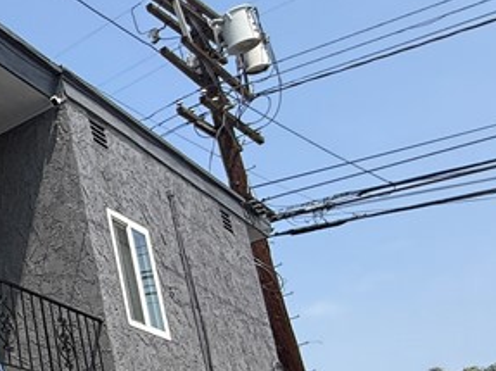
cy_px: 374
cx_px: -339
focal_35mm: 50
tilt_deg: +17.0
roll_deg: +0.7
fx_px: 716
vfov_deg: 27.4
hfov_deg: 24.1
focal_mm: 2.22
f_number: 2.2
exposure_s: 1/1497
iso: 50
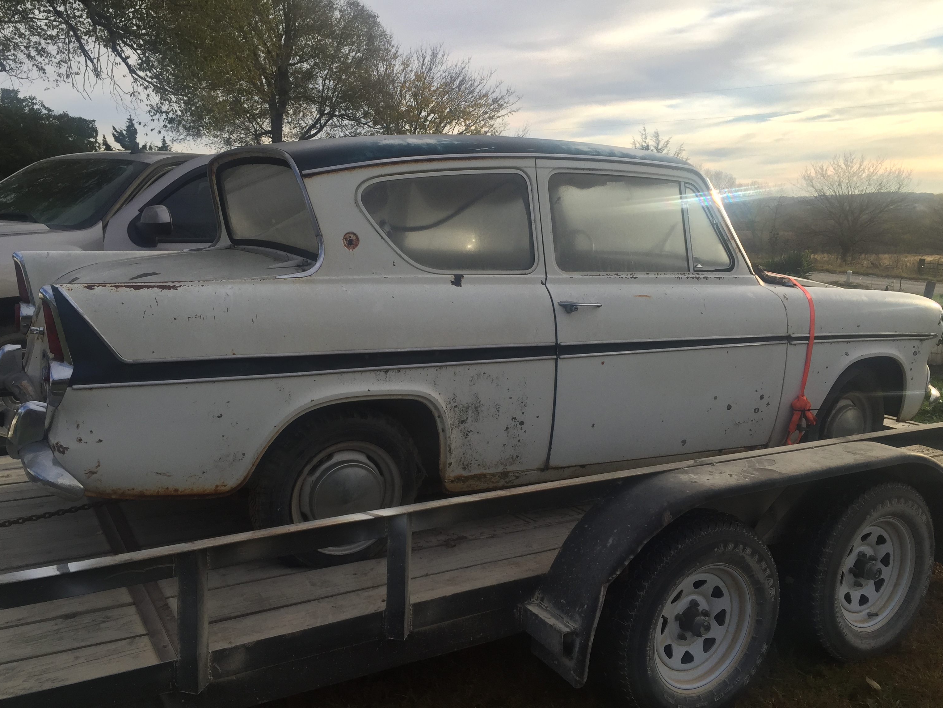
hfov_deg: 58.3
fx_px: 845
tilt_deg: -9.5
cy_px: 364
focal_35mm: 31
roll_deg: +2.0
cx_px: 448
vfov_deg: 45.4
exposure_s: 1/694
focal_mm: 4.15
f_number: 2.2
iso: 32
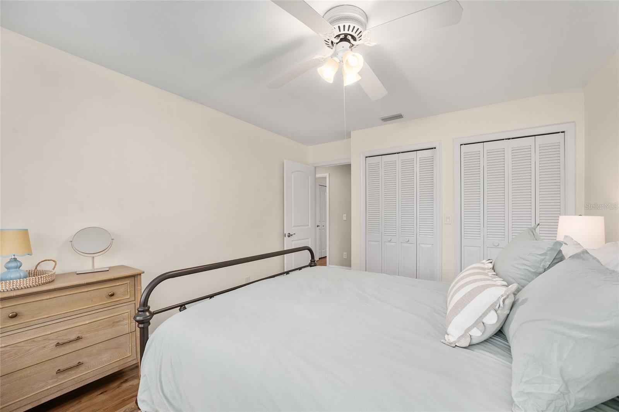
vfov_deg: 81.2
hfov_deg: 104.3
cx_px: 310
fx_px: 241
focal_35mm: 14
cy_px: 206
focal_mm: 14
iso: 500
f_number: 8
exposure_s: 1/6
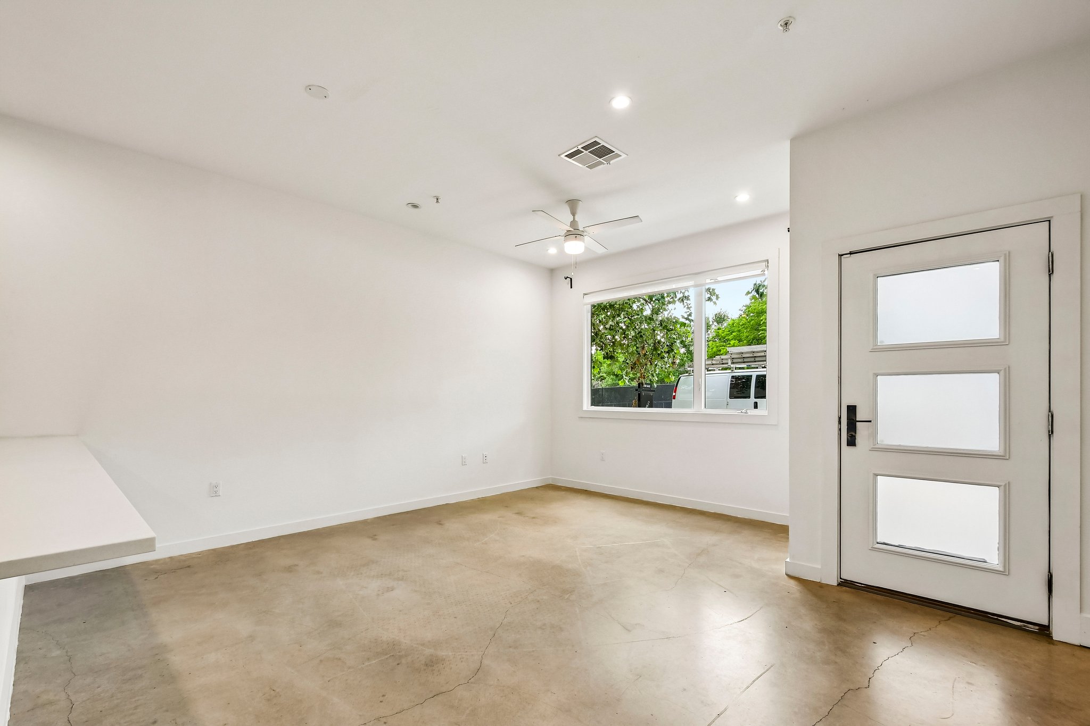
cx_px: 545
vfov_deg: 77.3
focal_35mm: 15
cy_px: 363
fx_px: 454
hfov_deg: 100.4
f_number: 8
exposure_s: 1/40
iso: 400
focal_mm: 10
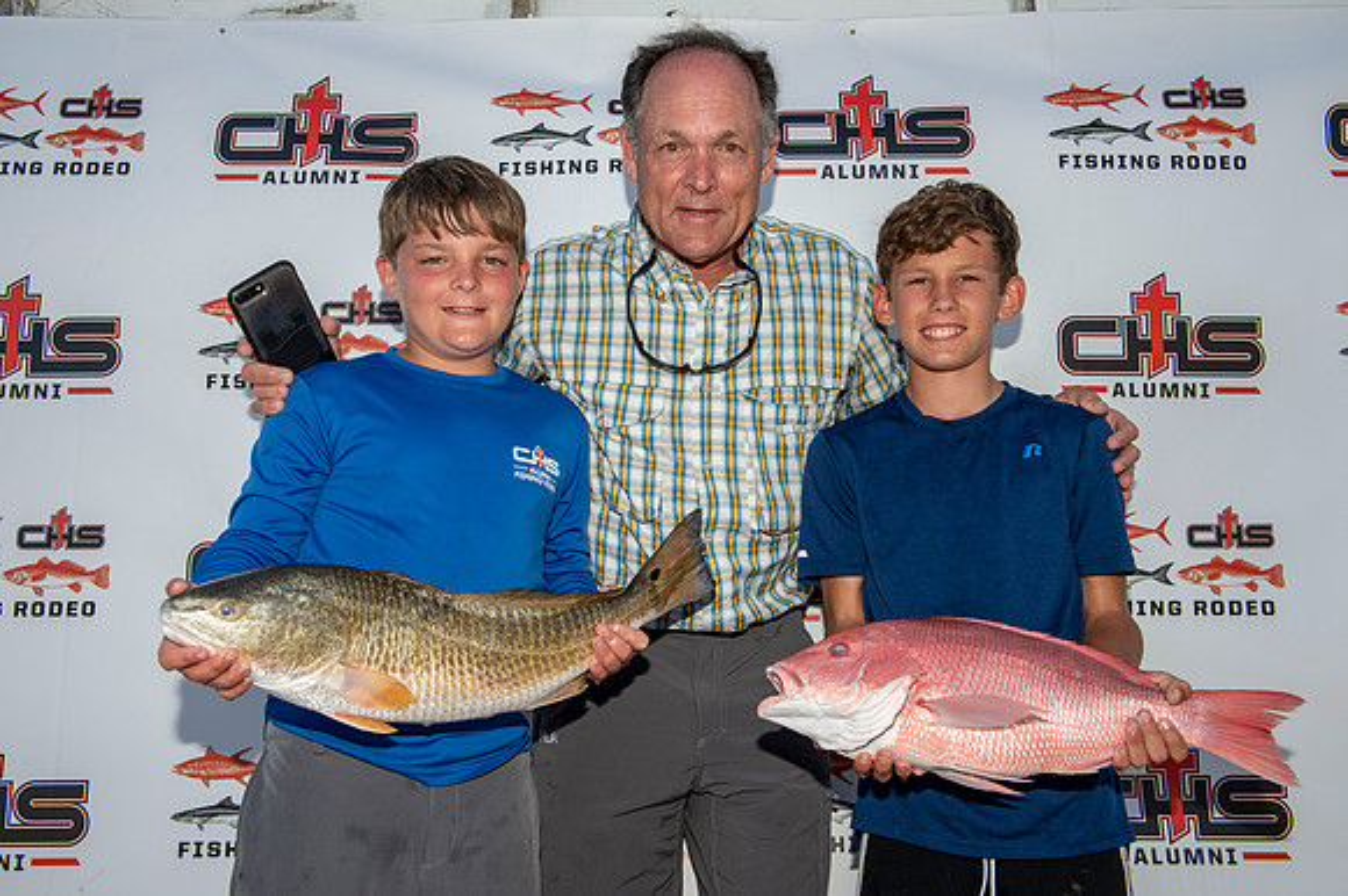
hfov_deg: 54.5
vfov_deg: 37.8
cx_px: 674
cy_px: 448
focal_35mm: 35
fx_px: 1310
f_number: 8
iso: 50
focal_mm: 35
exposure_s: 1/160
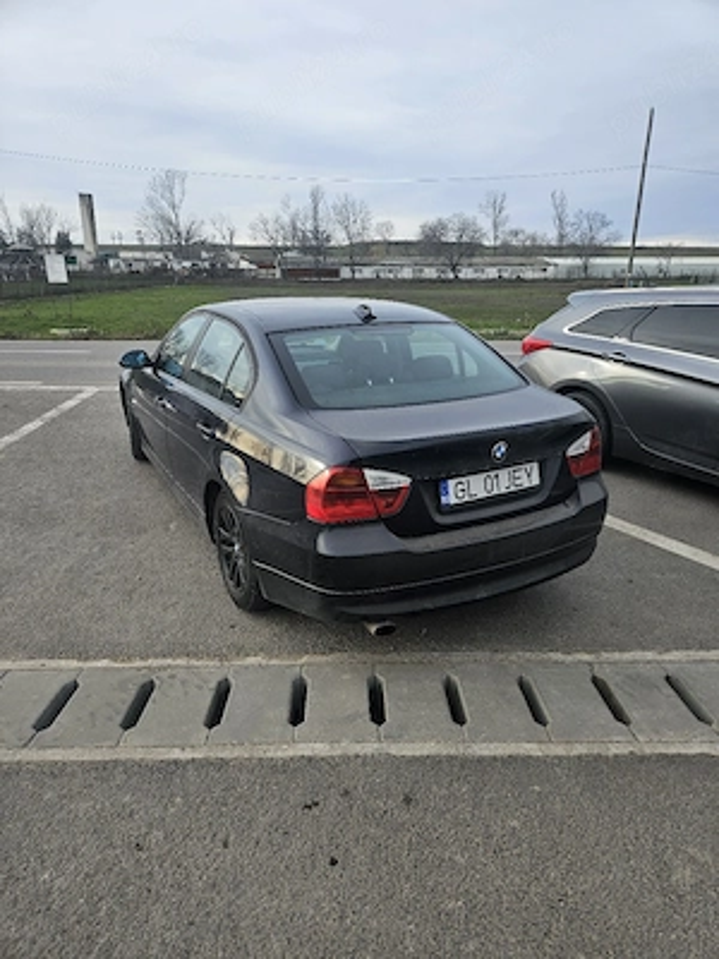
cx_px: 360
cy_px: 480
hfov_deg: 58.9
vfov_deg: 73.9
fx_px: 637
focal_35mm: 23
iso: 25
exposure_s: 1/769
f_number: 1.8
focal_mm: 5.4
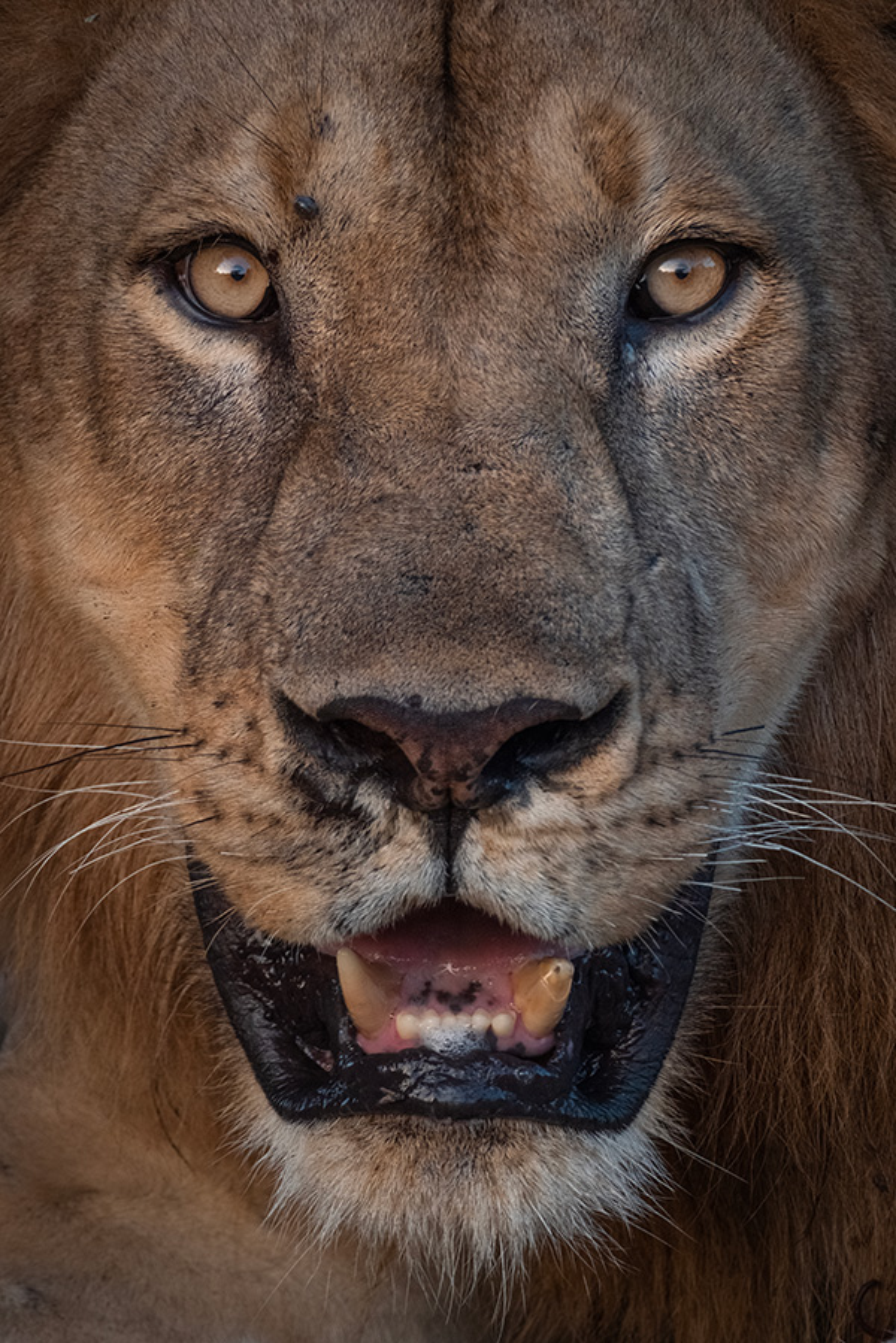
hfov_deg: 1.5
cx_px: 448
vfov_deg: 2.3
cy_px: 672
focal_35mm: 900
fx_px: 33597
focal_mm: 600
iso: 1600
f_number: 9
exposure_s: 1/200
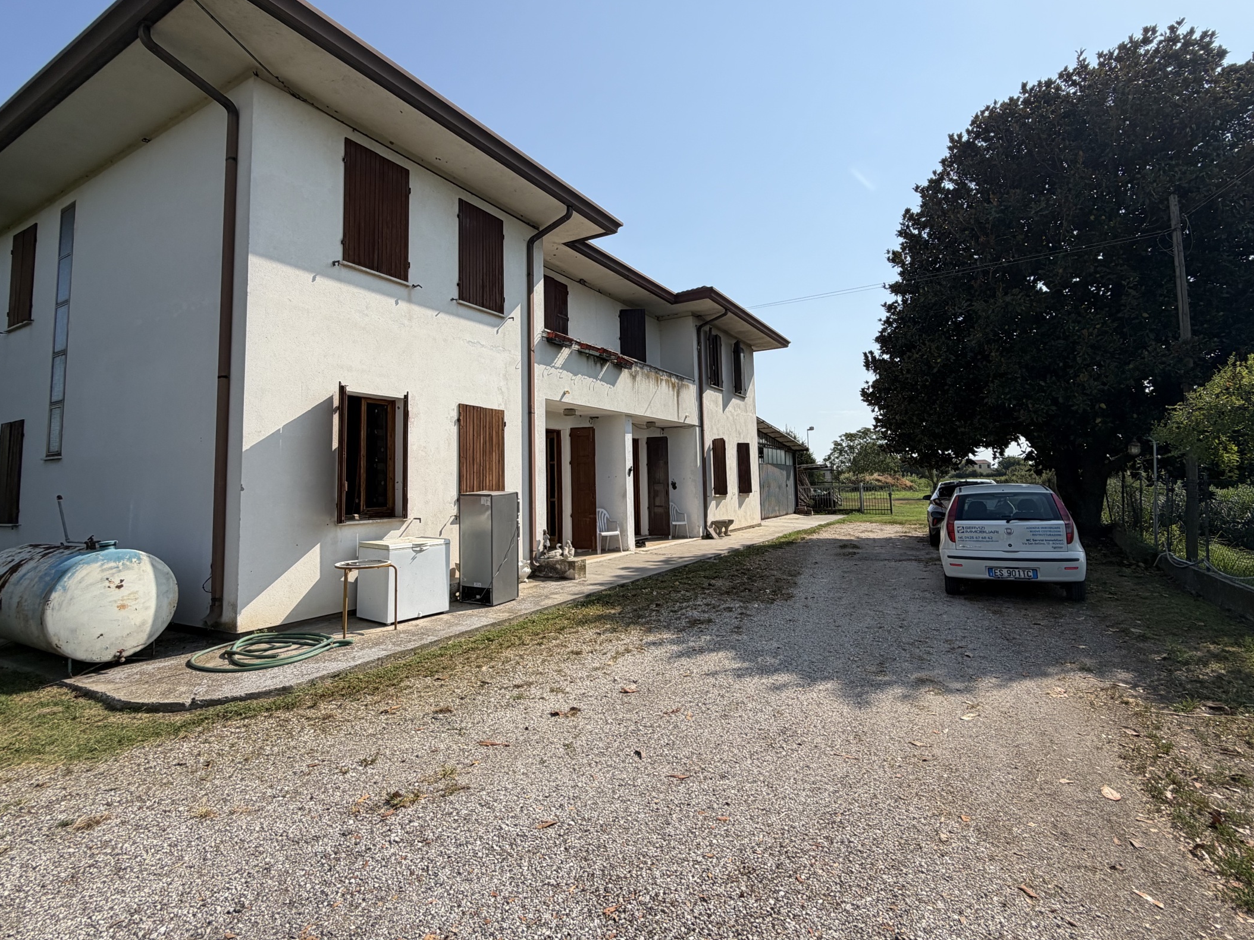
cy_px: 430
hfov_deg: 91.0
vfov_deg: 74.6
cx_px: 640
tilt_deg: +4.5
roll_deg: +2.1
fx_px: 616
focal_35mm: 17
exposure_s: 1/1167
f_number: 2.2
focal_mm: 2.22
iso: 20
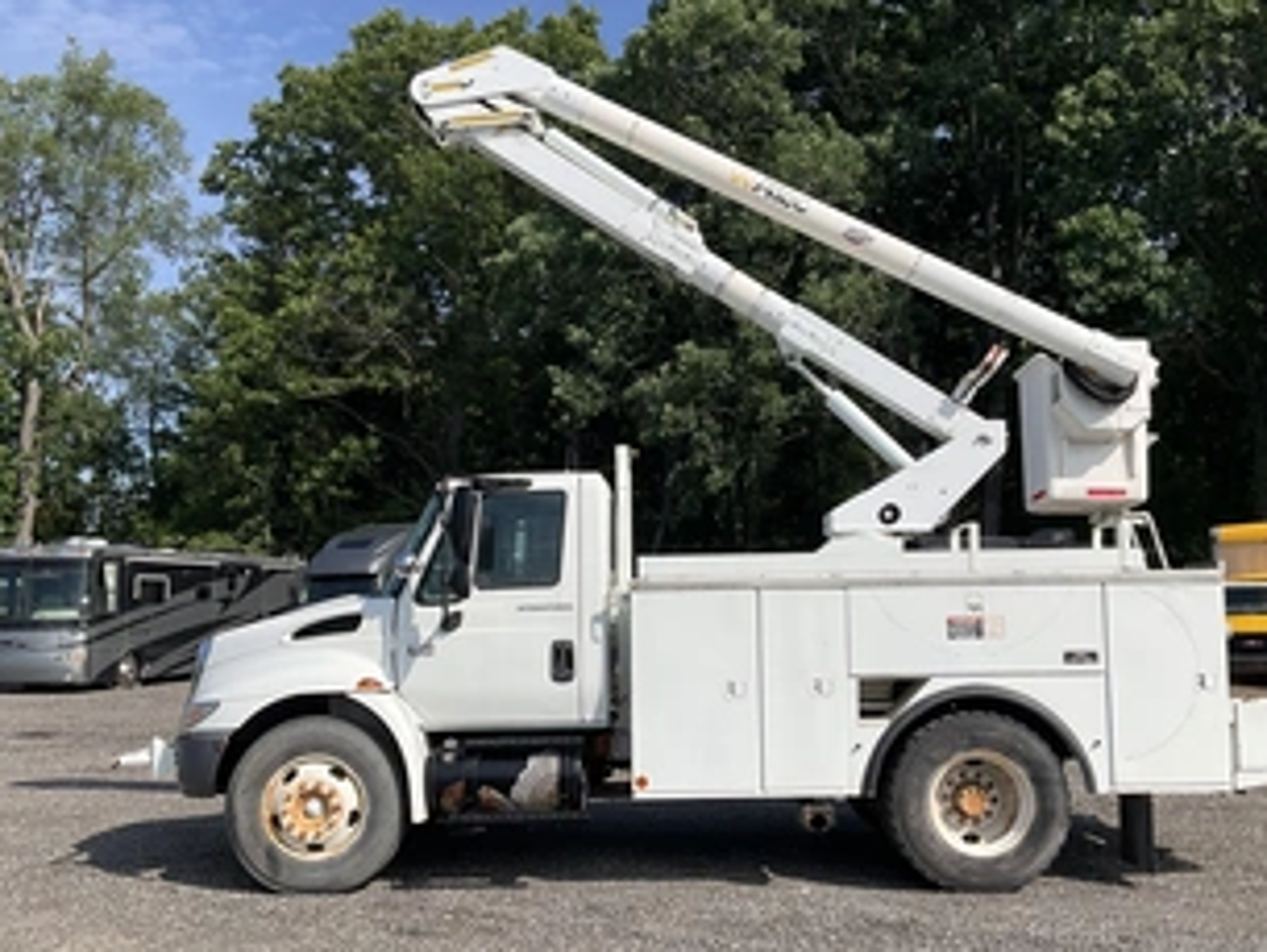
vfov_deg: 37.7
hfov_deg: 48.9
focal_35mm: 38
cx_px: 665
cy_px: 524
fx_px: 1391
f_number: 1.8
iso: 25
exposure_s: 1/2667
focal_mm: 3
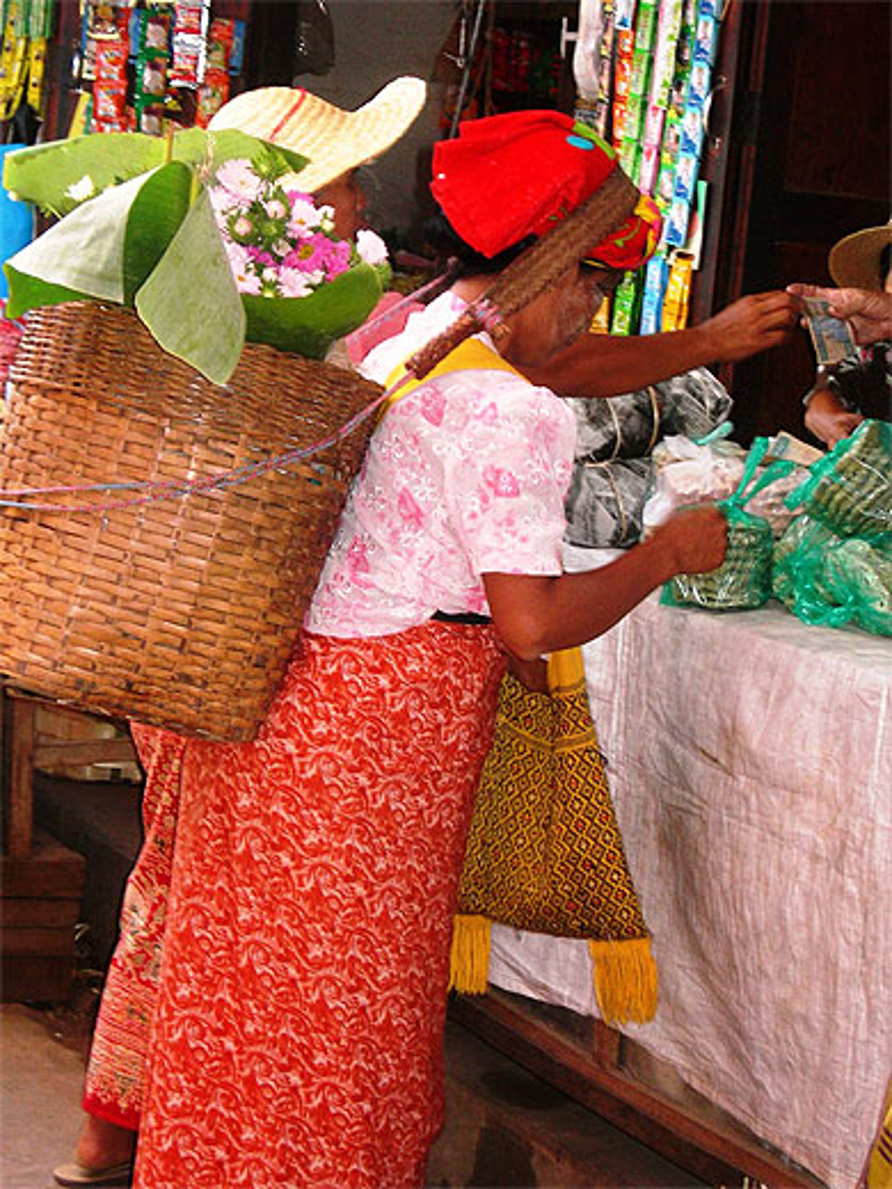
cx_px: 446
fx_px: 3161
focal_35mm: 92
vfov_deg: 21.3
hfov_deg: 16.1
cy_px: 594
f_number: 4.3
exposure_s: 1/60.1
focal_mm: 19.1
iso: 84
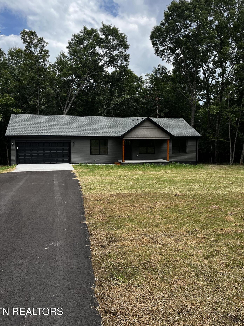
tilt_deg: -3.6
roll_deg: +0.4
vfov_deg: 63.4
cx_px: 120
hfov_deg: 49.7
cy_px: 152
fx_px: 263
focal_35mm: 28
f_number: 1.6
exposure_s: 1/2024
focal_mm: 5.1
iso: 50
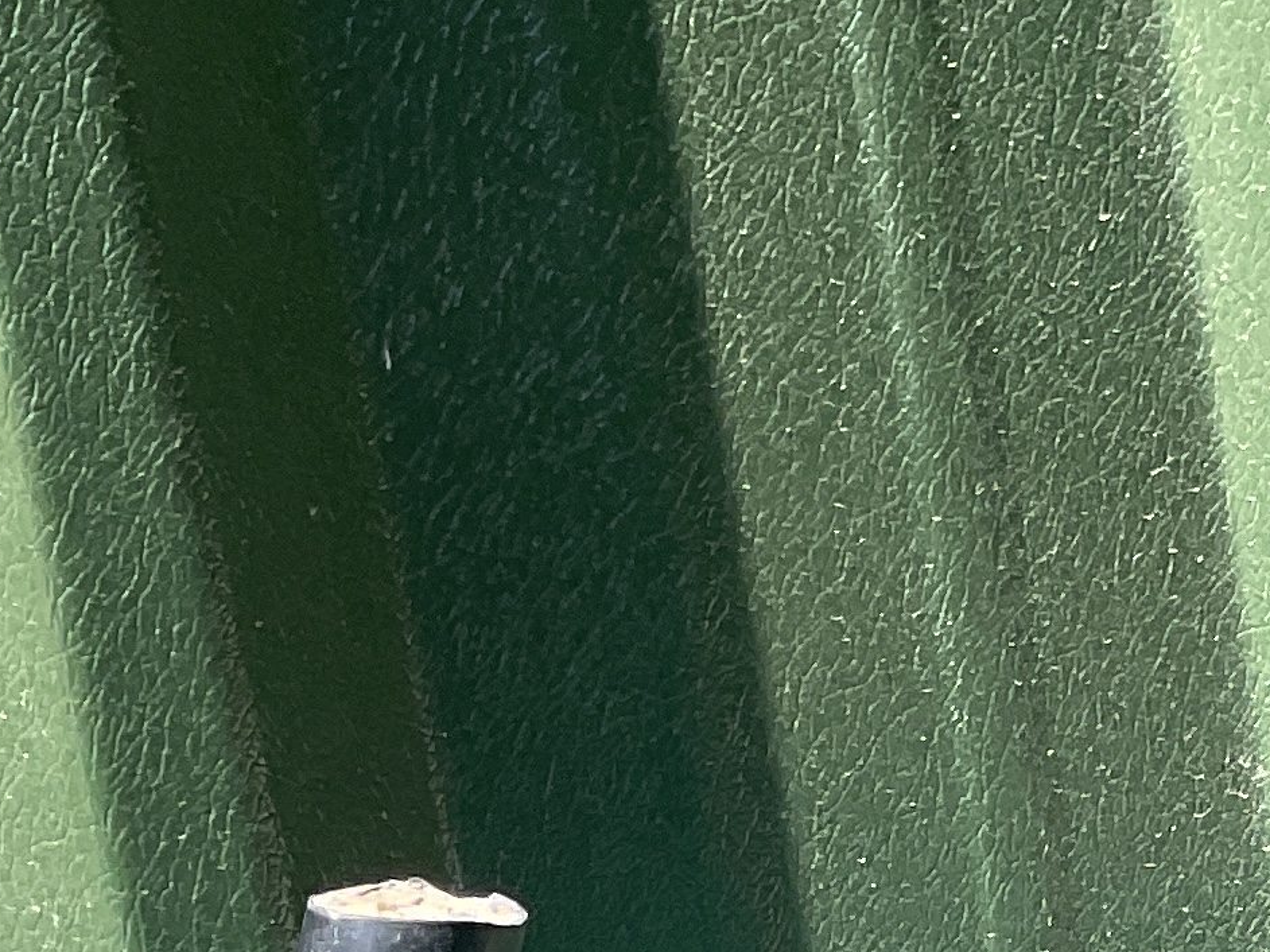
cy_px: 1061
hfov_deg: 14.8
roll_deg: +4.3
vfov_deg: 11.8
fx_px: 4549
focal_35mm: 124
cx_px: 1919
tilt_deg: -17.8
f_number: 1.8
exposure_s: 1/442
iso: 16
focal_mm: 3
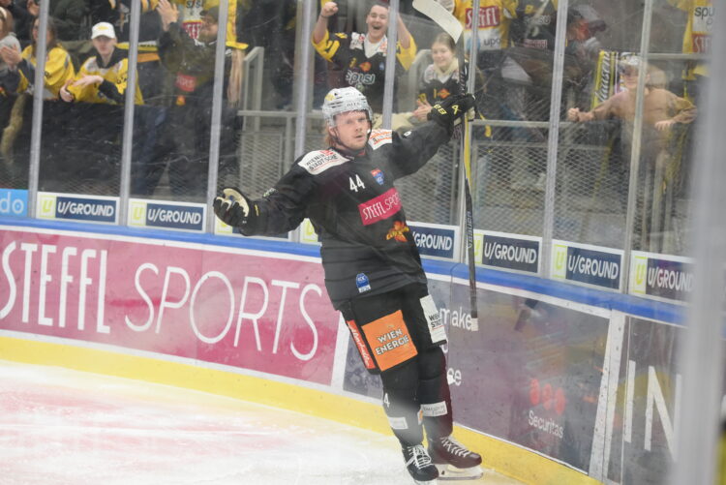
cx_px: 363
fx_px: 1856
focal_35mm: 92
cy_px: 242
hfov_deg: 22.1
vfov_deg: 14.9
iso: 5600
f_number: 4
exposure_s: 1/2000
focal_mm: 92
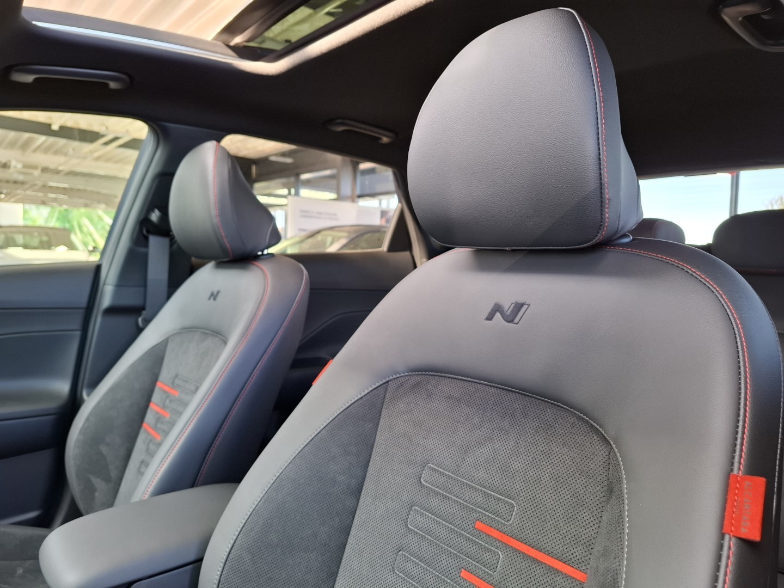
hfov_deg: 73.9
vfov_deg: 58.9
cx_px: 392
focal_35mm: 23
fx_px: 521
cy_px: 294
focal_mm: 5.54
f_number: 1.8
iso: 160
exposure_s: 1/50
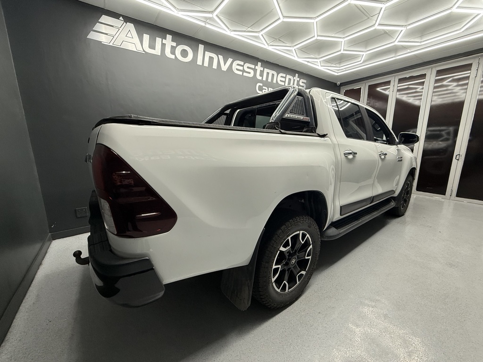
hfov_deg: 102.1
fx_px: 195
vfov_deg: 85.7
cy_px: 181
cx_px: 242
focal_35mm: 14
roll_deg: +0.1
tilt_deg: -11.1
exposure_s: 1/100
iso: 200
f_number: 2.2
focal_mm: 2.22
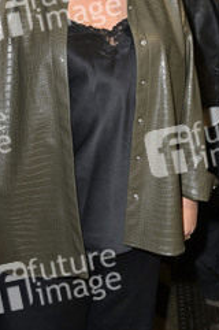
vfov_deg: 31.3
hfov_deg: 21.5
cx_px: 90
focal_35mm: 63
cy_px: 77
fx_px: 576
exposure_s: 1/50
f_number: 5
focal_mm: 38
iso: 1600
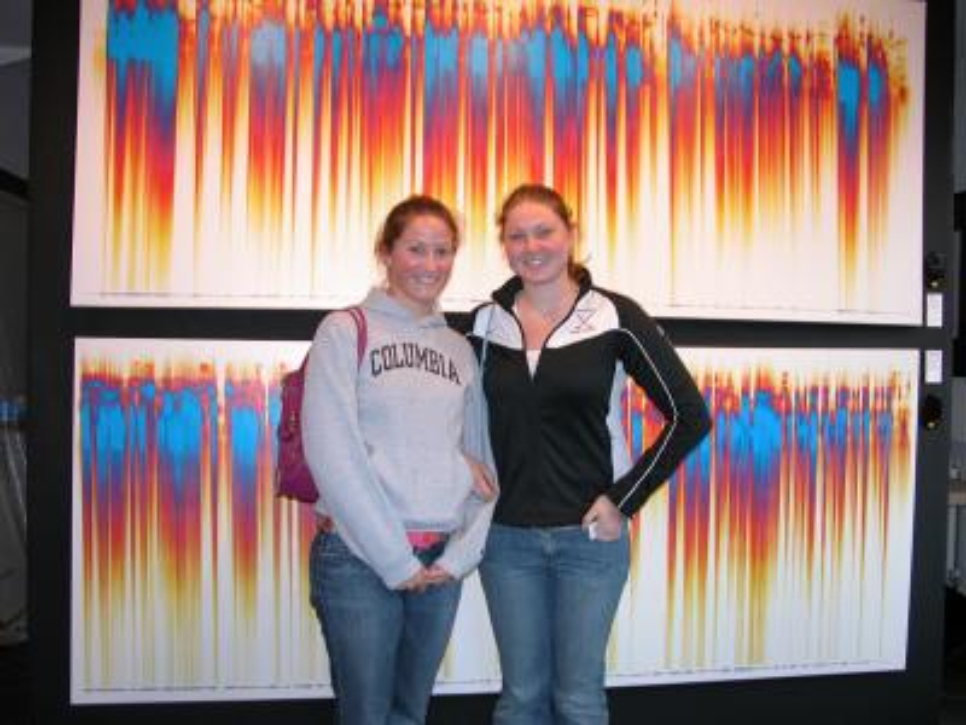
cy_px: 362
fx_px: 977
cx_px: 483
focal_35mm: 35
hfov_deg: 52.6
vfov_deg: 40.7
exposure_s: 1/42.3
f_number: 2.8
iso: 100
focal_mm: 8.9
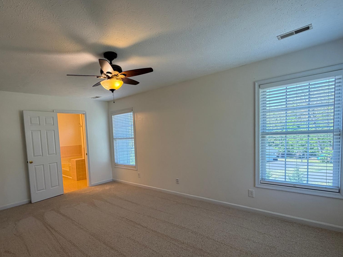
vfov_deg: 68.3
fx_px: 188
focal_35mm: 19
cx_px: 138
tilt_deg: -4.6
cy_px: 149
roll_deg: +3.0
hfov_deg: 83.7
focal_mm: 2.22
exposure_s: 1/120
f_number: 2.2
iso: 125
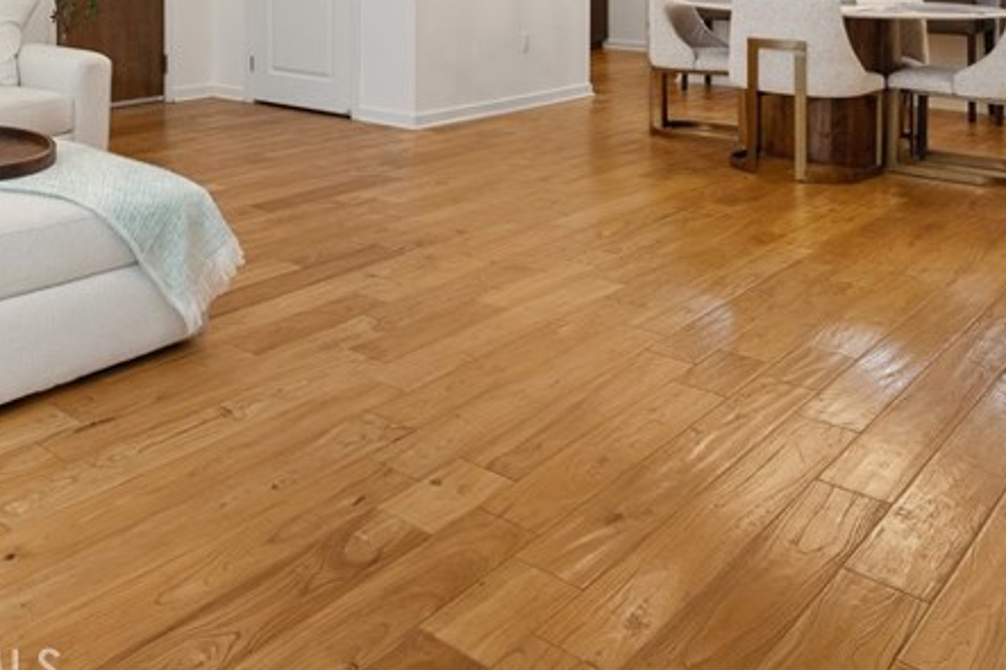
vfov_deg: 31.7
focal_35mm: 37
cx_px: 39
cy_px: -74
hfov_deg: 45.2
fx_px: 1034
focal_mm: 16
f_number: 9
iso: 320
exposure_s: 1/3
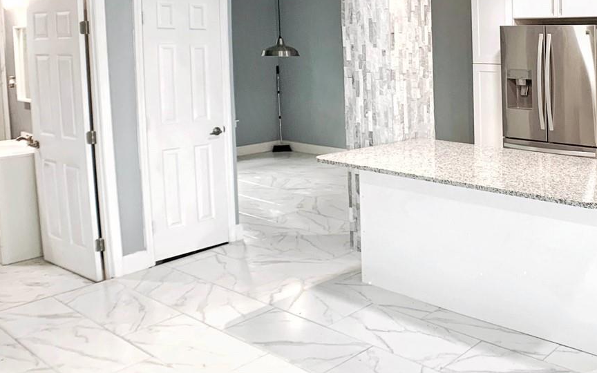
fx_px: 830
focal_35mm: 51
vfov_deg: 25.3
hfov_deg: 38.5
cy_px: 141
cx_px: 449
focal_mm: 4.25
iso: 64
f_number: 1.8
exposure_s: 1/60
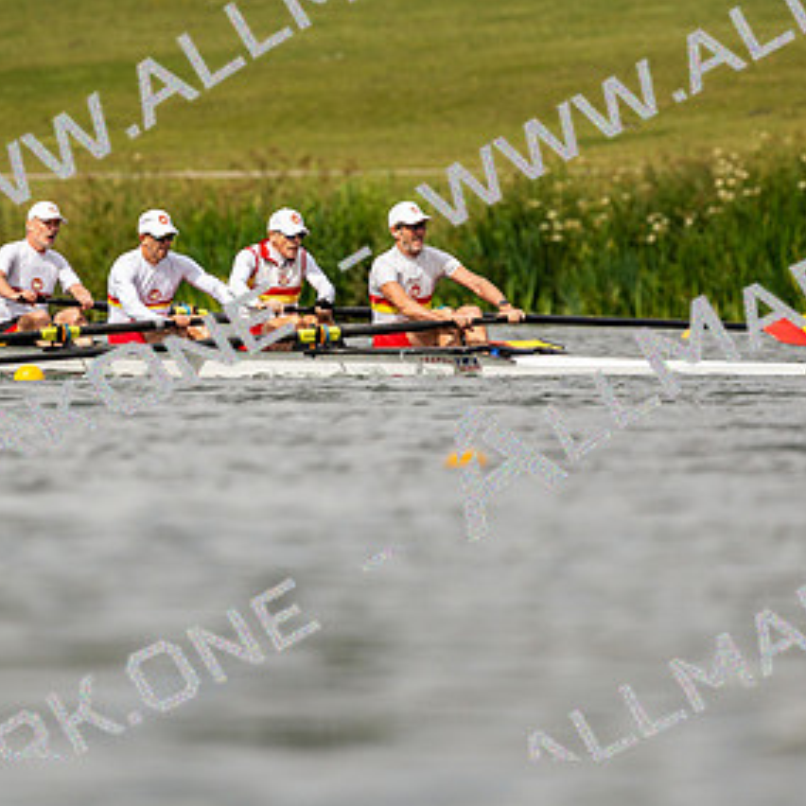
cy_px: 274
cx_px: 210
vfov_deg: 1.7
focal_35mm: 1041
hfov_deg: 1.7
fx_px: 27423
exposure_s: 1/2000
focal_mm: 600
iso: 200
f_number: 6.3
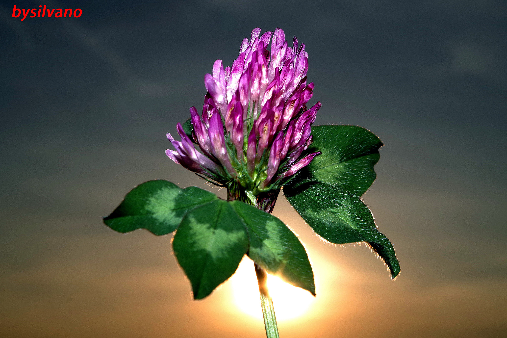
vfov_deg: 18.9
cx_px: 254
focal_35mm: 72
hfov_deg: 28.1
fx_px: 1014
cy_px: 169
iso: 100
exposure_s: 1/180
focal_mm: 47.5
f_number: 20
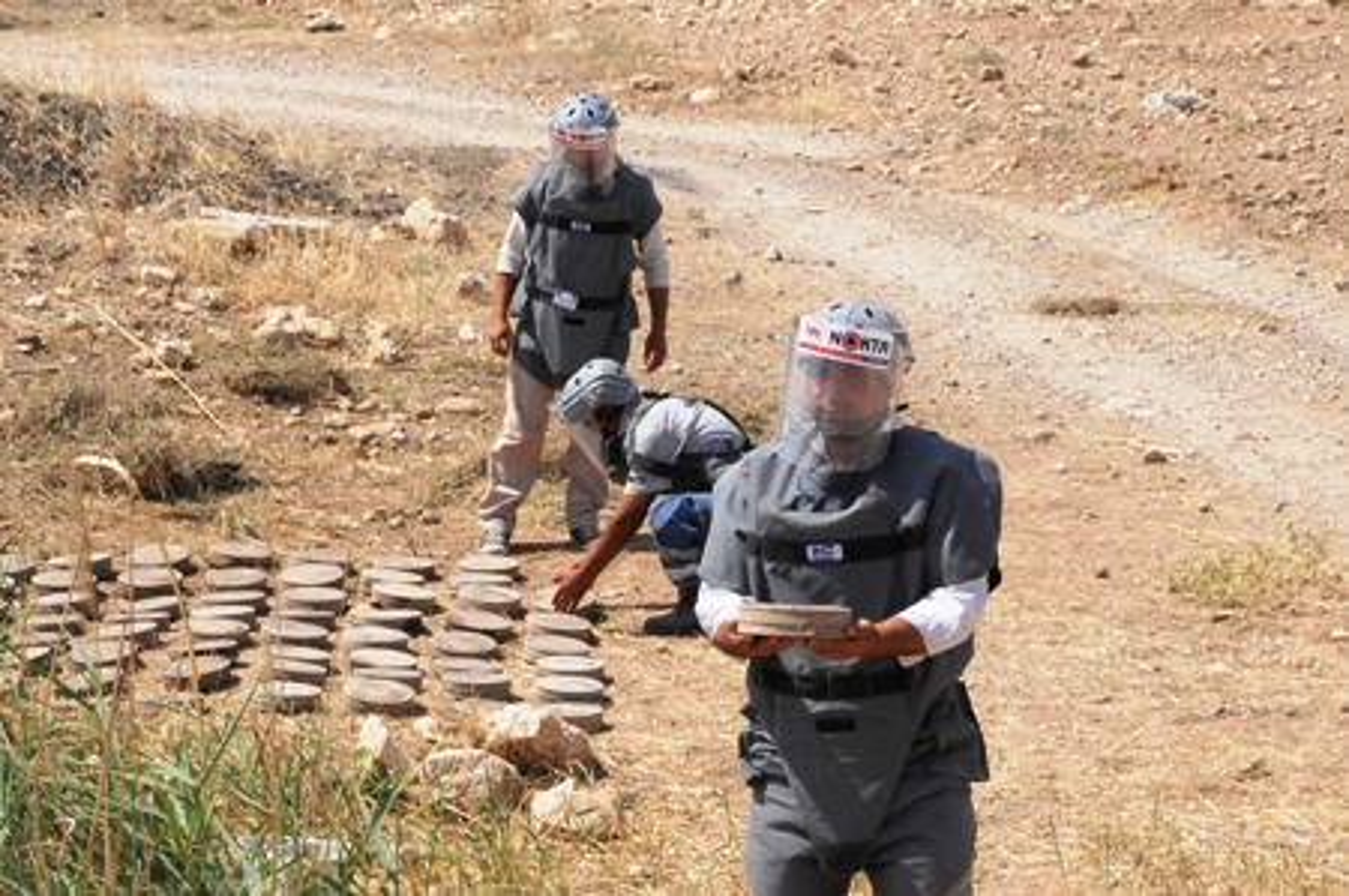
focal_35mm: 128
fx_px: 4772
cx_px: 674
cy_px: 448
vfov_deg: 10.7
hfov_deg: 16.1
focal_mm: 85
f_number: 14
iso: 1250
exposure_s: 1/800
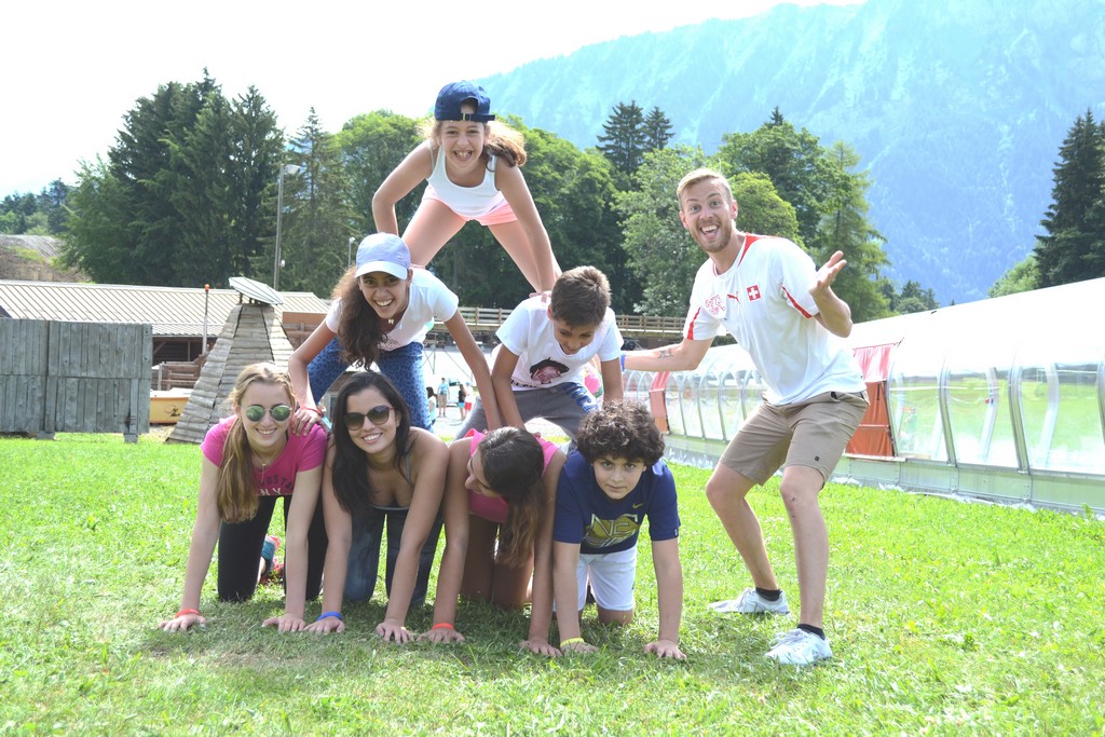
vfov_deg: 30.9
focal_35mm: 44
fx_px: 1335
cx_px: 552
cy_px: 368
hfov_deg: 45.0
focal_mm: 29
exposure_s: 1/400
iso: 200
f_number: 5.6
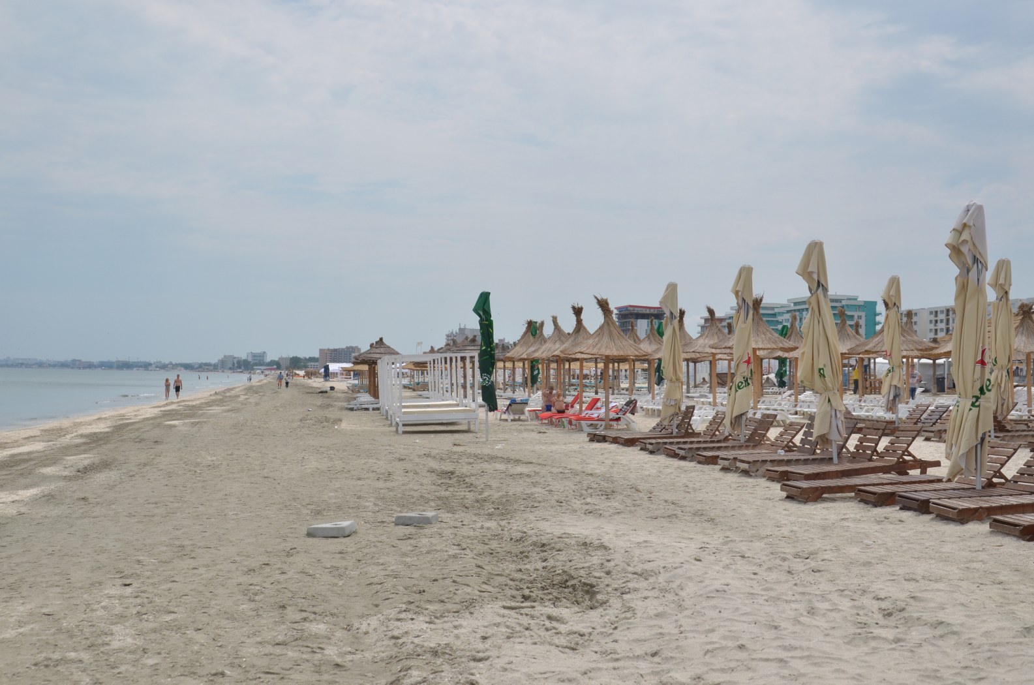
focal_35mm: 42
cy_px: 342
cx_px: 517
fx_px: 1204
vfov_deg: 31.8
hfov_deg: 46.5
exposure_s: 1/3200
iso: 250
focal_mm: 28
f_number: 4.5
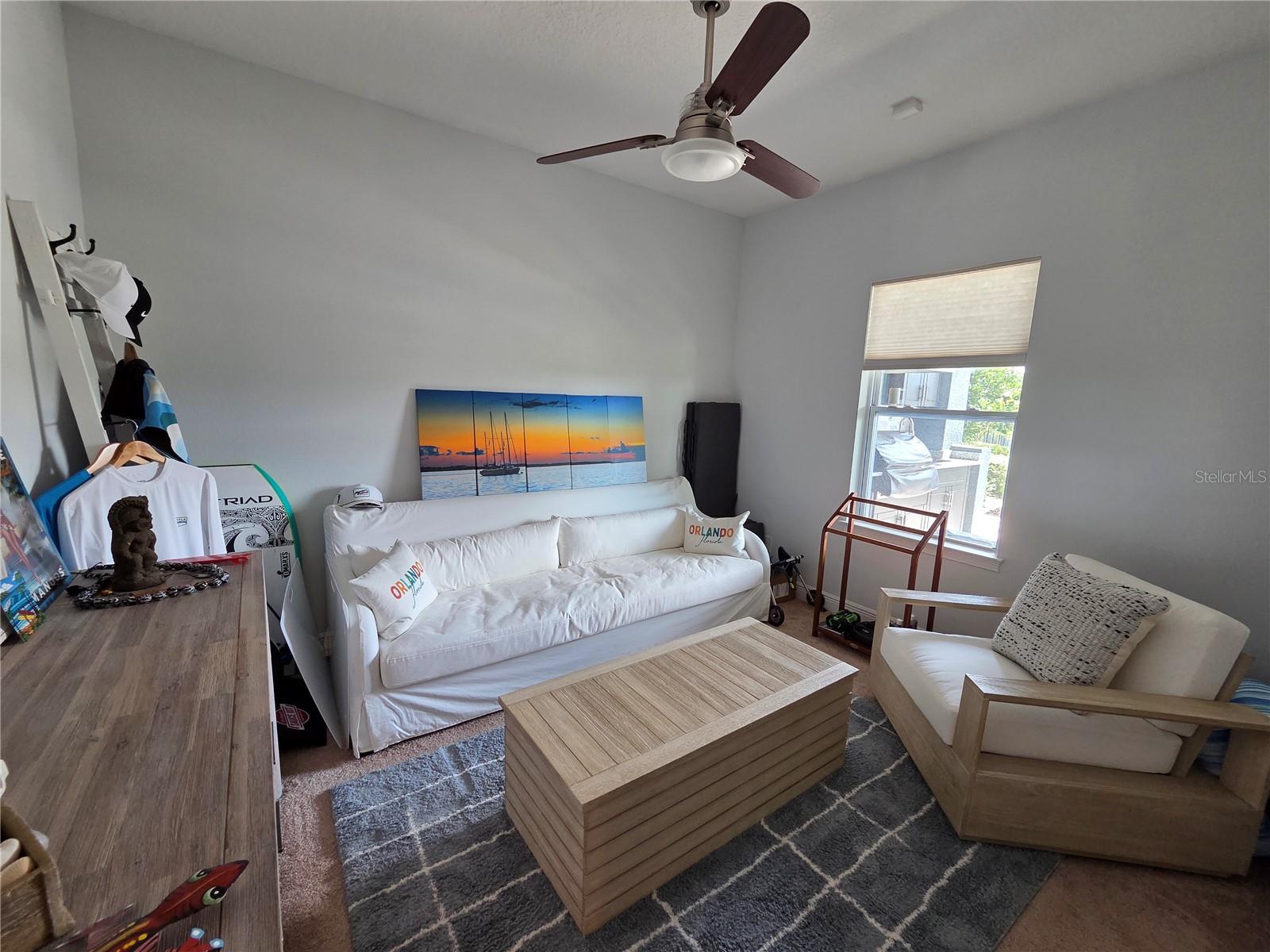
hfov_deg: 106.2
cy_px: 476
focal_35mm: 13
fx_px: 477
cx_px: 635
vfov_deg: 89.9
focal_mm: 2.2
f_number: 2.2
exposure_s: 1/60
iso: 160
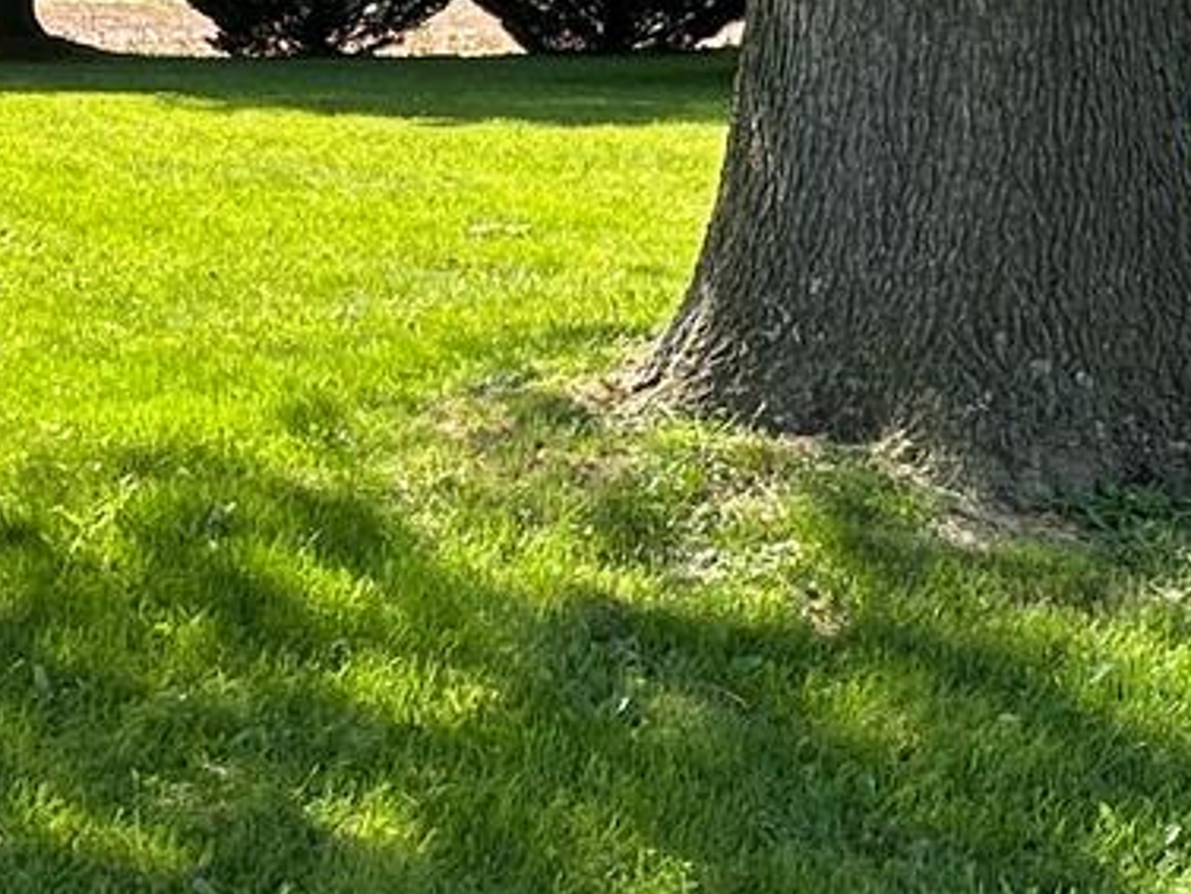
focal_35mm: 76
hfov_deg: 24.5
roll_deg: +0.1
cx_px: 3
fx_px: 2616
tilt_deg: -2.9
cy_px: 117
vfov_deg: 19.1
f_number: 2.2
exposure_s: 1/297
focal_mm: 2.22
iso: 40
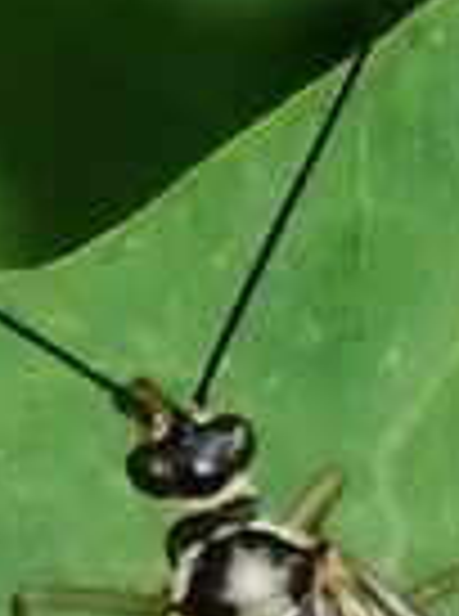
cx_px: 126
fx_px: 8242
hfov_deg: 3.2
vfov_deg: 4.3
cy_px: 773
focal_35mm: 464
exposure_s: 1/100
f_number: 1.8
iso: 50
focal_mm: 3.46
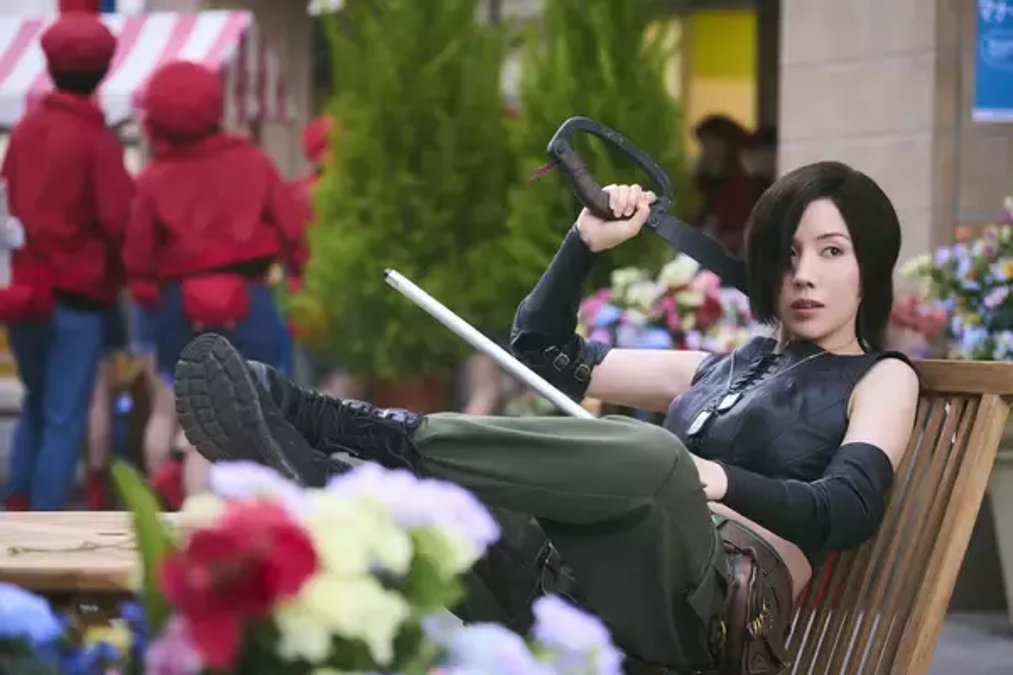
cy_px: 338
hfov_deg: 17.6
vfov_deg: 11.8
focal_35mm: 116
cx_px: 506
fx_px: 3264
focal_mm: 116
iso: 640
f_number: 4
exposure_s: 1/320
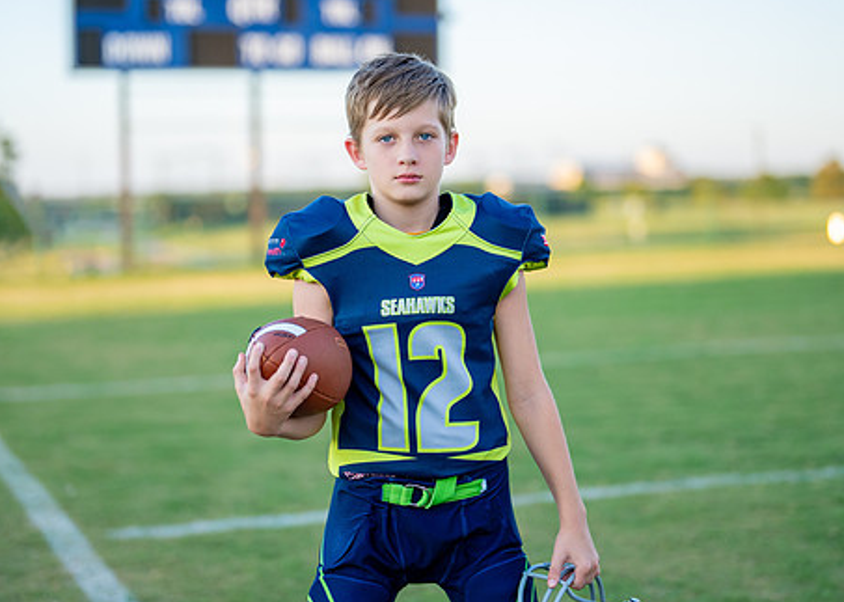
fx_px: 1797
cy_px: 258
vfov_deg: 19.0
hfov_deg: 26.4
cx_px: 408
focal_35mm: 75
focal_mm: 50
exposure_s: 1/1600
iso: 160
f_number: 1.2
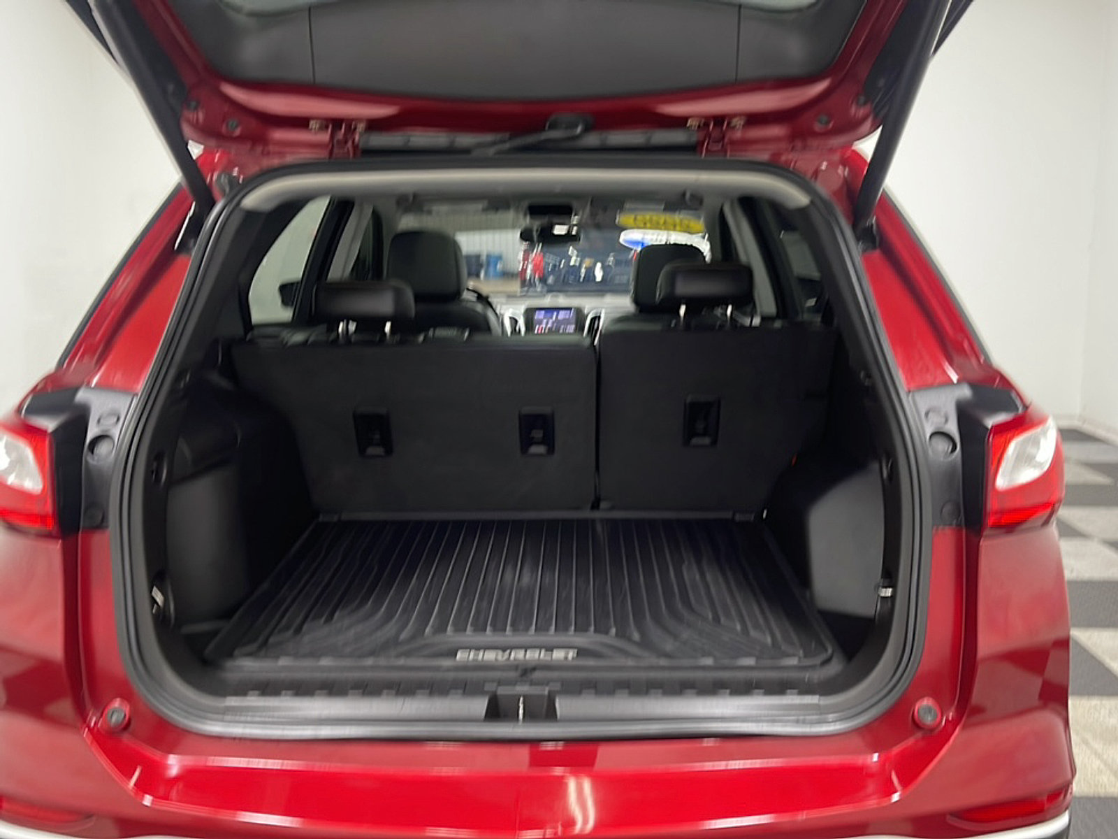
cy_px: 420
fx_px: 904
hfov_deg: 63.4
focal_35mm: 28
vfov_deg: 49.7
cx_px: 559
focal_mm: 5.1
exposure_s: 1/40
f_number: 1.6
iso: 125
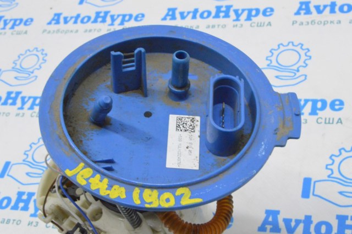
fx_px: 586
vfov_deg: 22.6
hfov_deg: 33.4
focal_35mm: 60
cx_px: 176
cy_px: 117
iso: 6400
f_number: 20
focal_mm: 40
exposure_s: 1/20
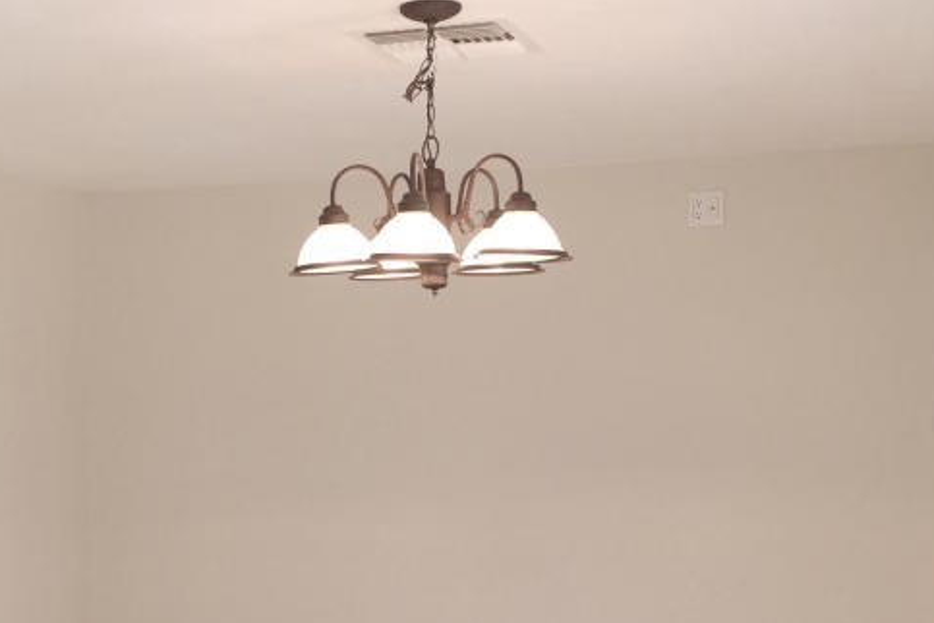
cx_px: 313
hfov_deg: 31.2
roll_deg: +0.1
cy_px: 524
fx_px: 1660
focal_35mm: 64
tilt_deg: -4.3
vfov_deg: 20.9
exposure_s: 1/60
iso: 32
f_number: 2.2
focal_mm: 4.15
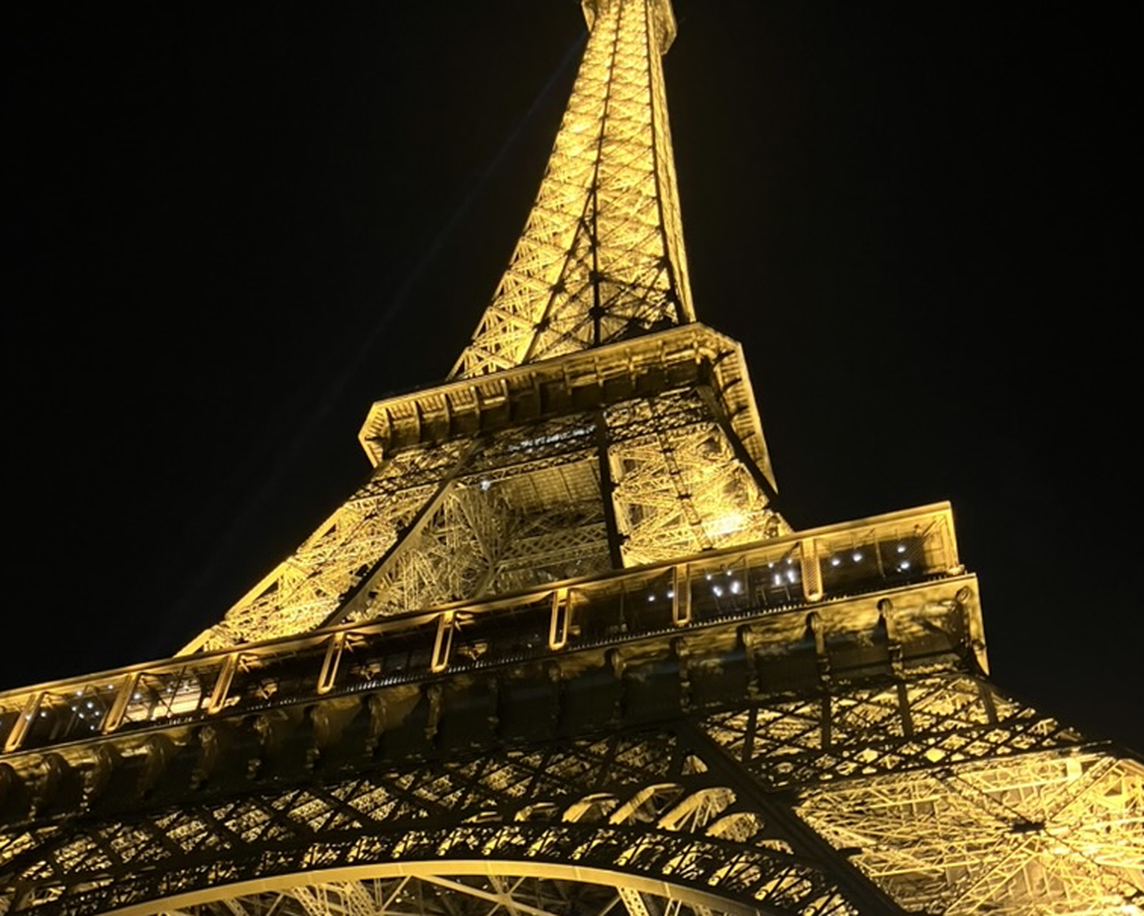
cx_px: 572
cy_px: 662
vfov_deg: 39.3
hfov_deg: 49.1
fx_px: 1253
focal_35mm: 37
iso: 400
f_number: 1.8
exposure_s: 1/25
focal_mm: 3.99
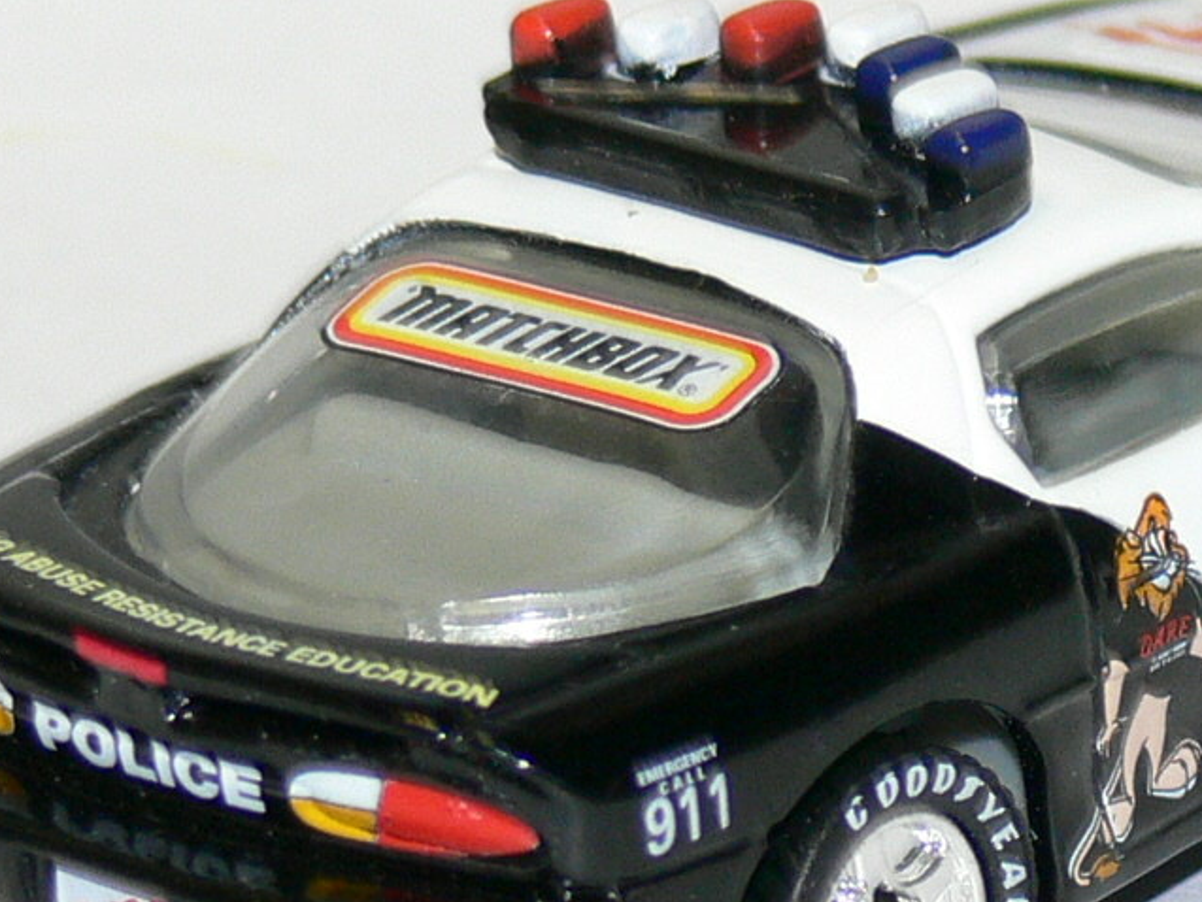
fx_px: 16393
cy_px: 509
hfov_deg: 4.2
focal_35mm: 472
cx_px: 943
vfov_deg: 3.2
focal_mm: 25
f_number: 3.6
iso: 100
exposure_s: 1/30
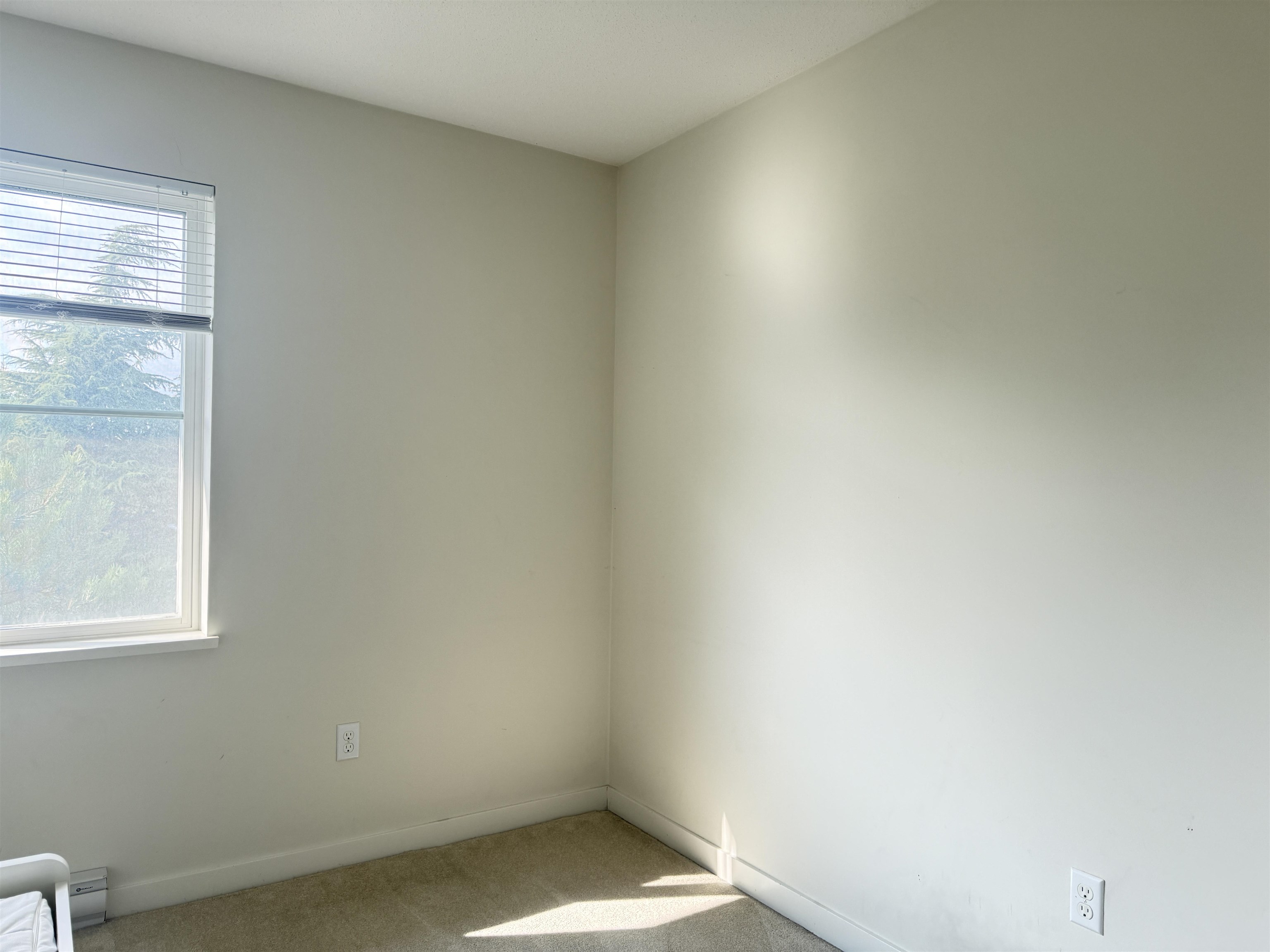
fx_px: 881
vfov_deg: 56.8
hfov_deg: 71.6
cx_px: 635
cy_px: 476
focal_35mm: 24
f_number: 1.78
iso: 125
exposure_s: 1/228
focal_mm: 6.76
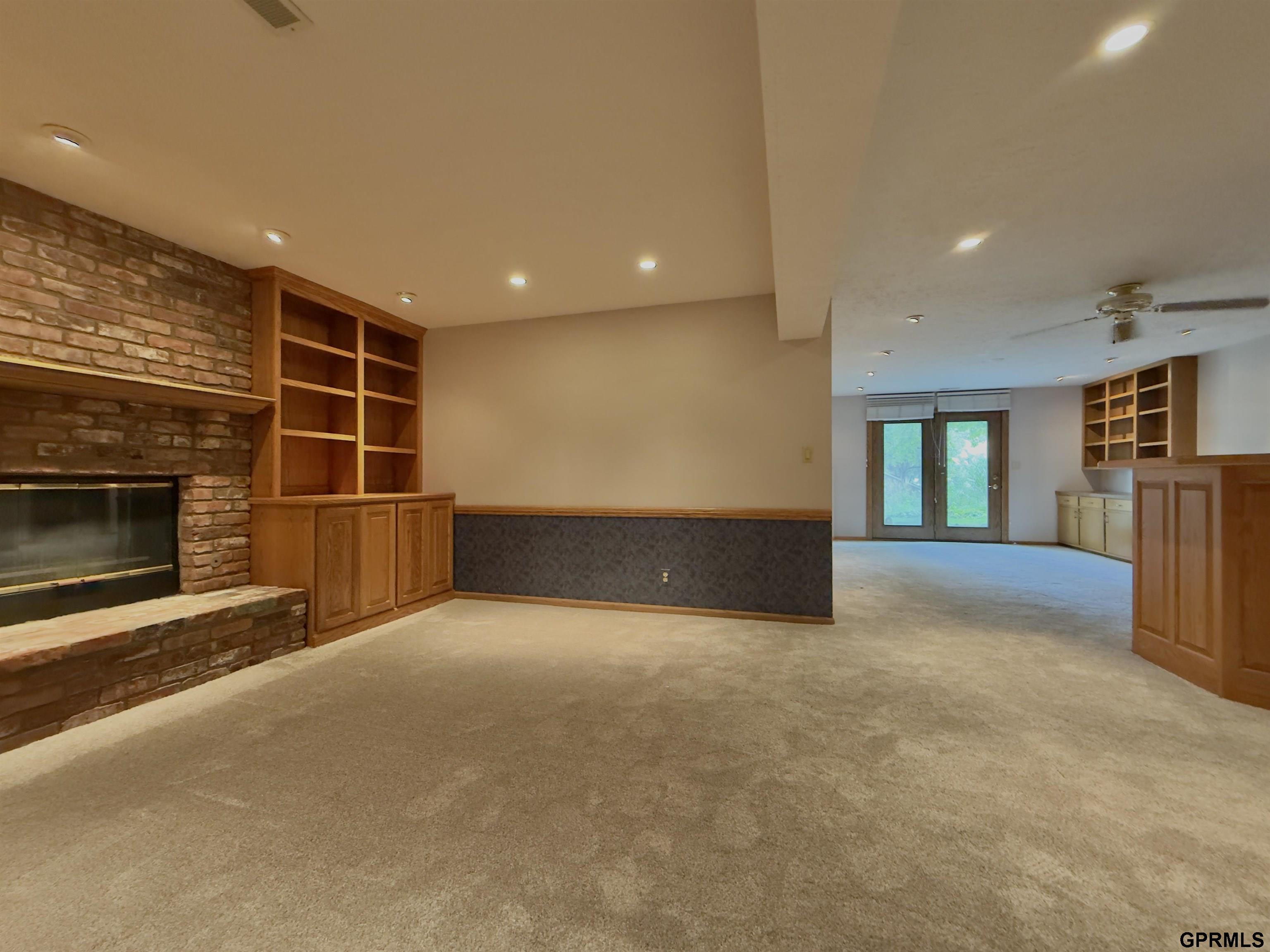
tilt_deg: -0.1
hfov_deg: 102.1
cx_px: 635
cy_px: 476
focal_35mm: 14
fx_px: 514
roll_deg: +0.3
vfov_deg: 85.7
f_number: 2.2
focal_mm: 2.22
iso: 640
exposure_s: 1/60
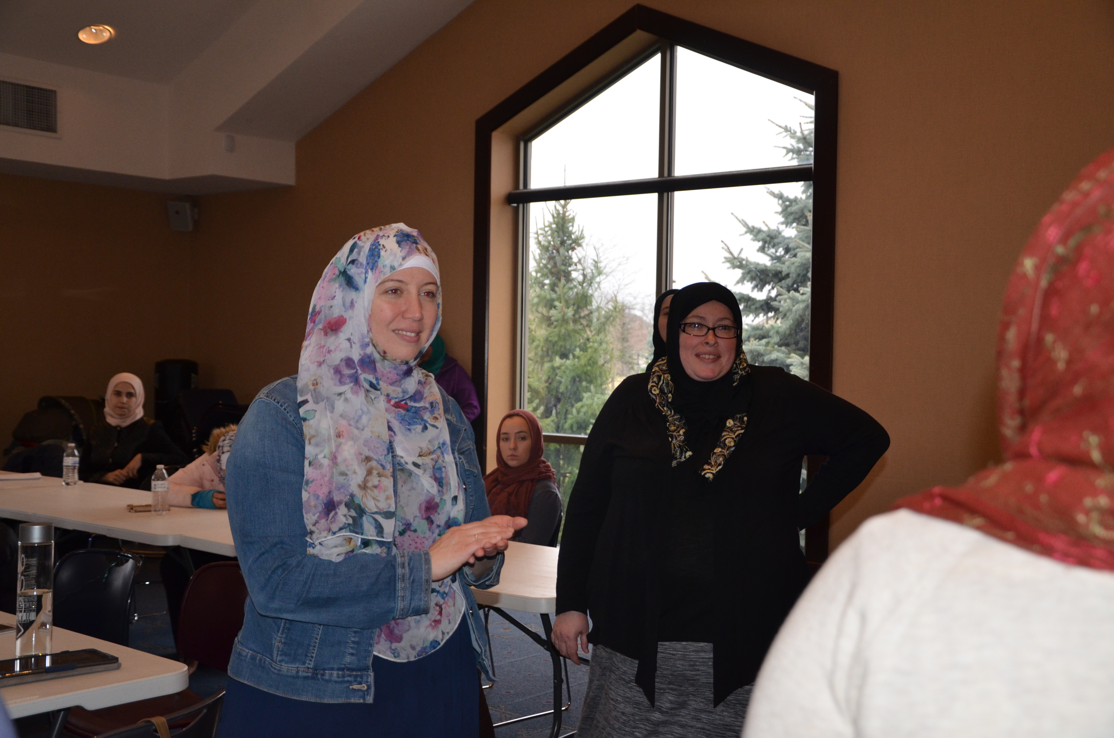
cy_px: 369
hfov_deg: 43.7
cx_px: 557
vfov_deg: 29.7
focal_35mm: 45
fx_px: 1390
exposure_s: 1/60
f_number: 4.2
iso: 800
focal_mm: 30
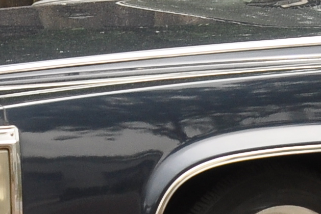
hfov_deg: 8.4
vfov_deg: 5.6
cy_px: 16
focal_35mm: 245
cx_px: 207
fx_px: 2185
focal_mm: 24
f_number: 7.1
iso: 320
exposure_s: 1/400
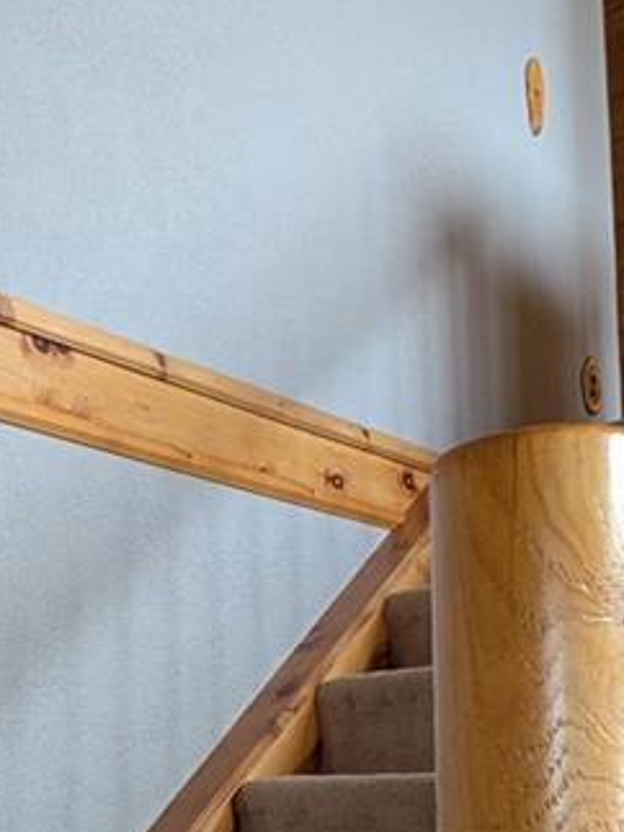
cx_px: 10
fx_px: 1251
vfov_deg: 35.2
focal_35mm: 52
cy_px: 706
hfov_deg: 26.6
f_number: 2.2
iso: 81
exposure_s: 1/24
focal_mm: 1.83
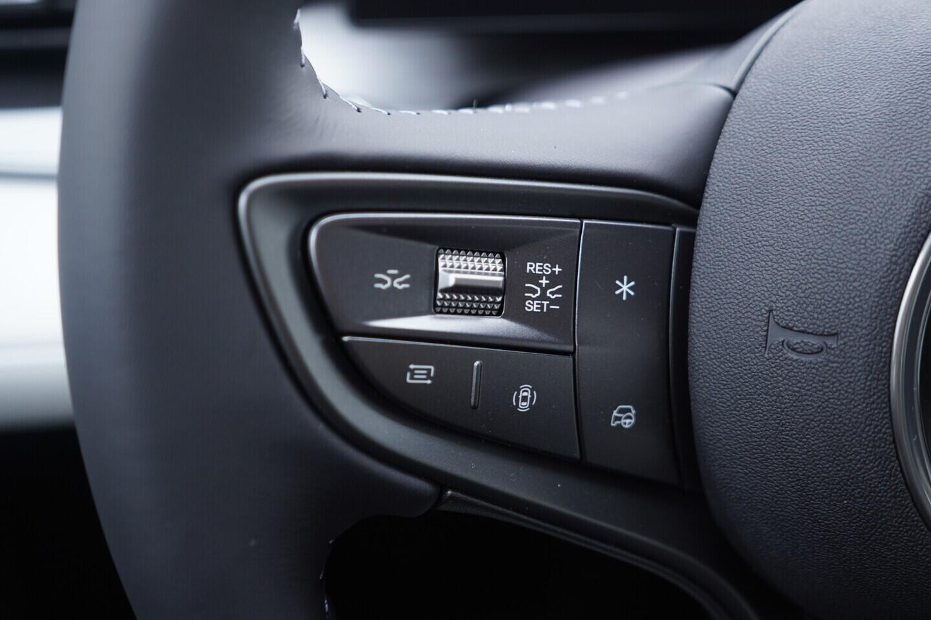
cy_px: 310
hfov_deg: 53.1
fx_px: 931
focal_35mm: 36
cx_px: 466
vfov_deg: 36.9
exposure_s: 1/40
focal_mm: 24
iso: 320
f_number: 2.8
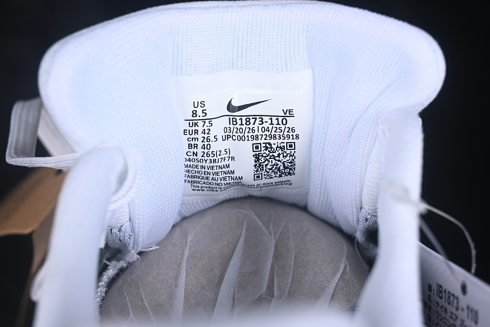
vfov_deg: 18.2
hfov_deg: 27.0
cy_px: 164
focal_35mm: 75
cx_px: 245
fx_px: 1021
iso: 160
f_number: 7.1
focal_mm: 50
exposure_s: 1/80
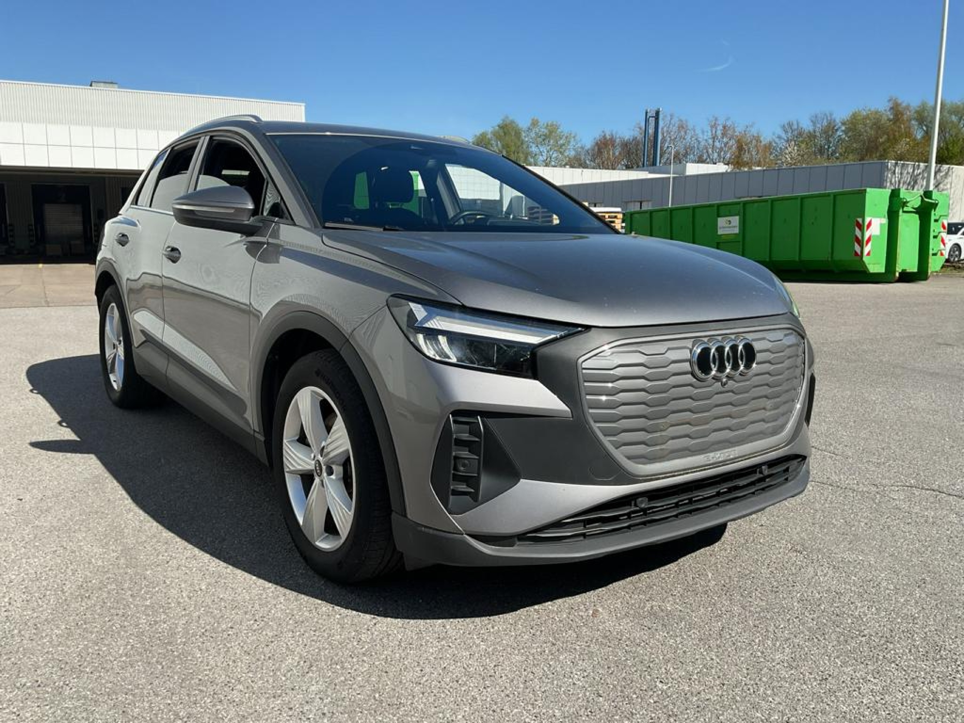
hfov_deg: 61.7
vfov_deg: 48.2
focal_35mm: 29
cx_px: 482
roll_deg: -2.0
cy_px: 362
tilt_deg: -8.9
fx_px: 808
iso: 16
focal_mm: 3
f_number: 1.8
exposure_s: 1/1534
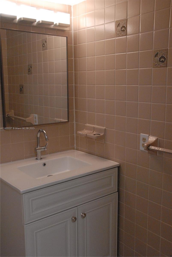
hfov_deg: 34.3
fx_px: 279
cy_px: 128
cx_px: 86
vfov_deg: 49.5
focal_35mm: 39
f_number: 6.3
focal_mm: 26
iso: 1600
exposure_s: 1/160
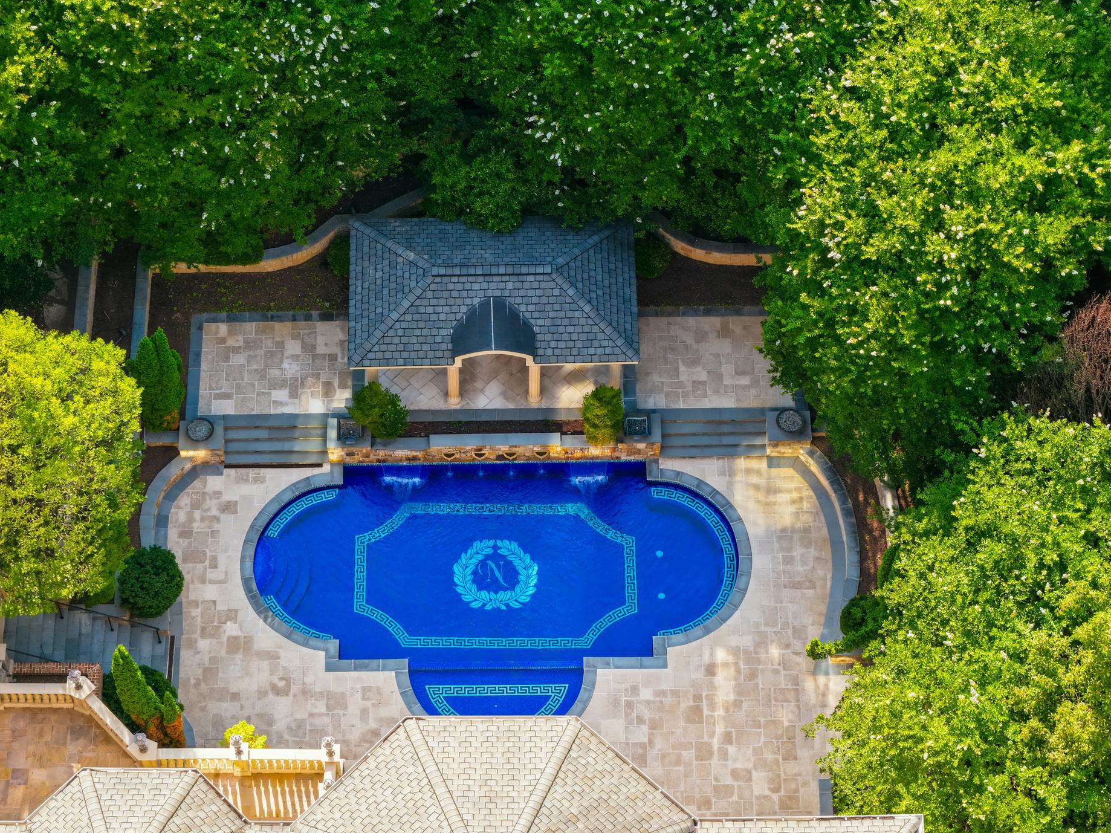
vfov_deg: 18.9
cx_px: 520
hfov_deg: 25.0
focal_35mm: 78
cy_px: 435
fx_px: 2503
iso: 250
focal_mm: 19.4
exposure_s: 1/400
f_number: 2.8
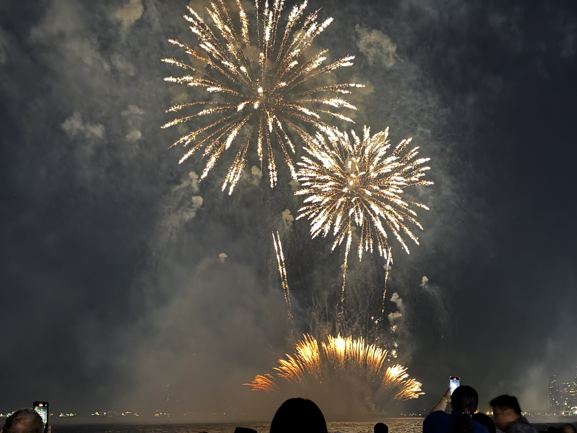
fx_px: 867
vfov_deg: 28.0
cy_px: 216
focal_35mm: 52
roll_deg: +0.3
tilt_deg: +13.2
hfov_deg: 36.8
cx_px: 288
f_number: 1.6
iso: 320
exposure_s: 1/5
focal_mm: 5.96
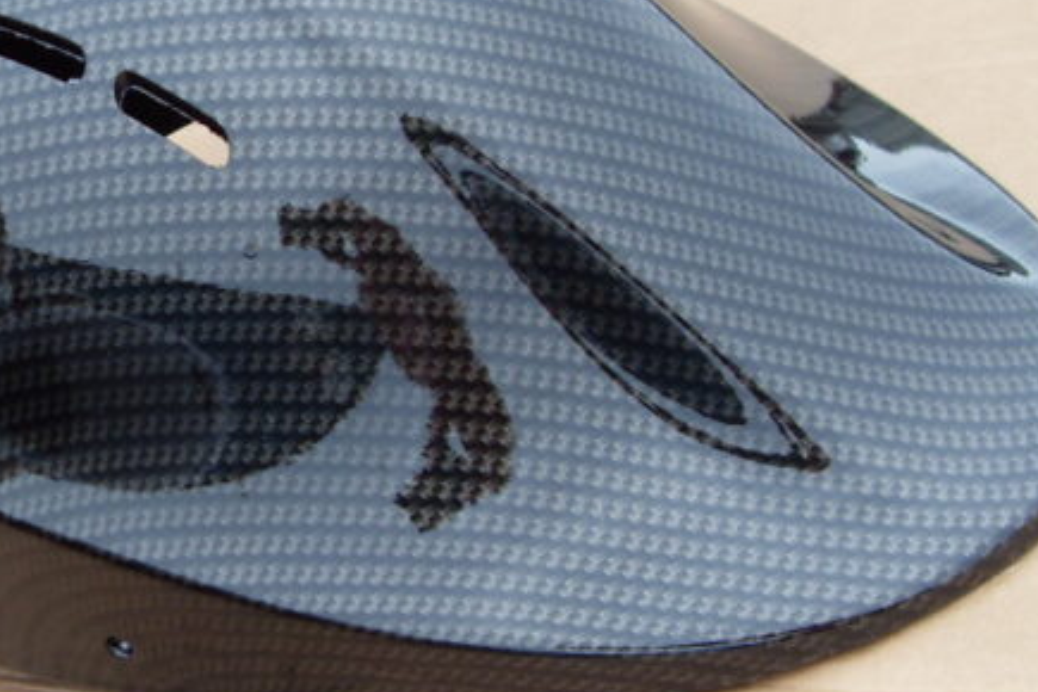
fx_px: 1932
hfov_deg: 29.6
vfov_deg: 20.3
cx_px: 260
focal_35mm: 67
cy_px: 279
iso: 80
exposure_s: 1/350
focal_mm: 6.3
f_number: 2.8
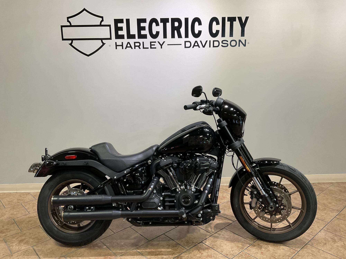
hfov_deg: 61.7
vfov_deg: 48.2
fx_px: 290
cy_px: 130
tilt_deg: -13.2
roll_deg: +1.0
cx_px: 173
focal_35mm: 29
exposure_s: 1/60
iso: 50
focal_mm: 3
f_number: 1.8
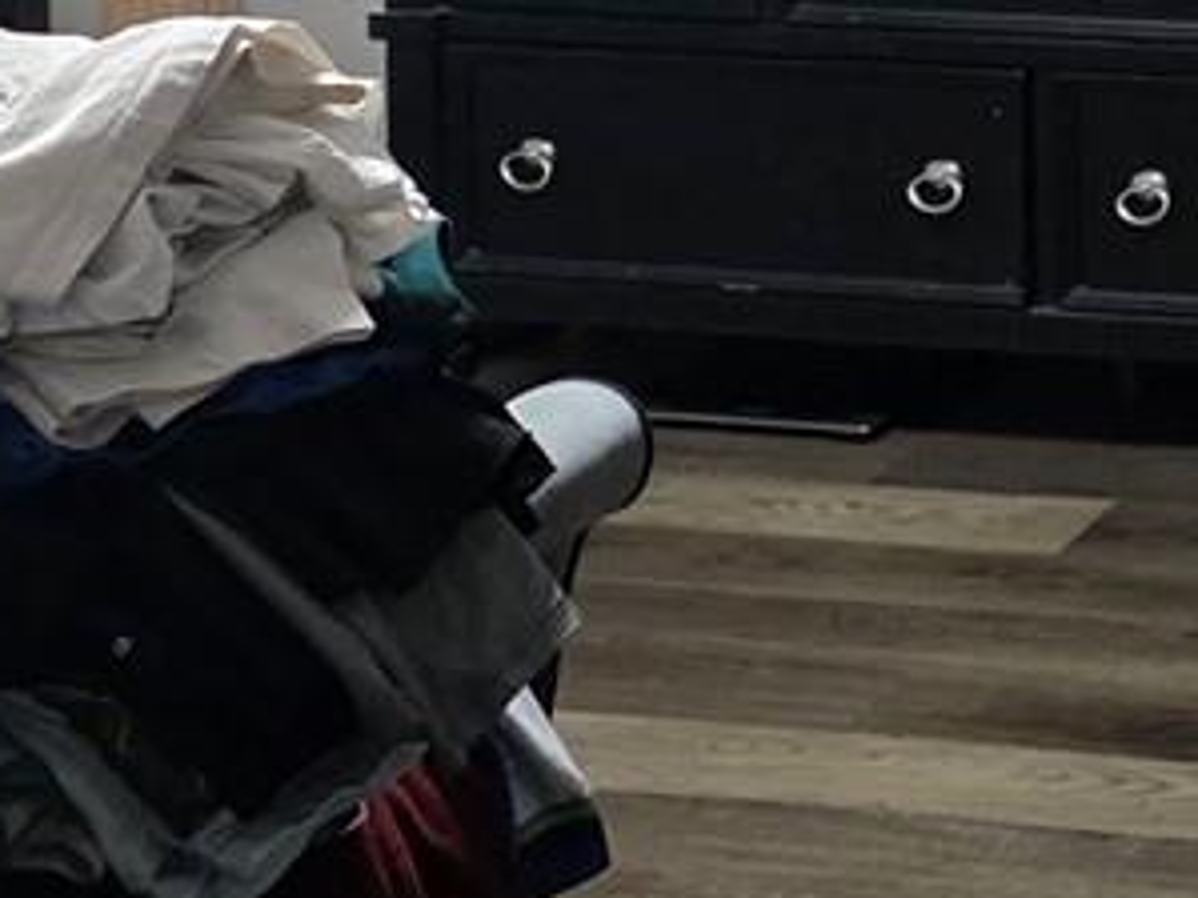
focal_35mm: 123
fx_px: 4255
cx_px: 1871
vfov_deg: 11.0
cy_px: -870
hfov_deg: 14.7
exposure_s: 1/120
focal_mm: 6.3
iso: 800
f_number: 1.7
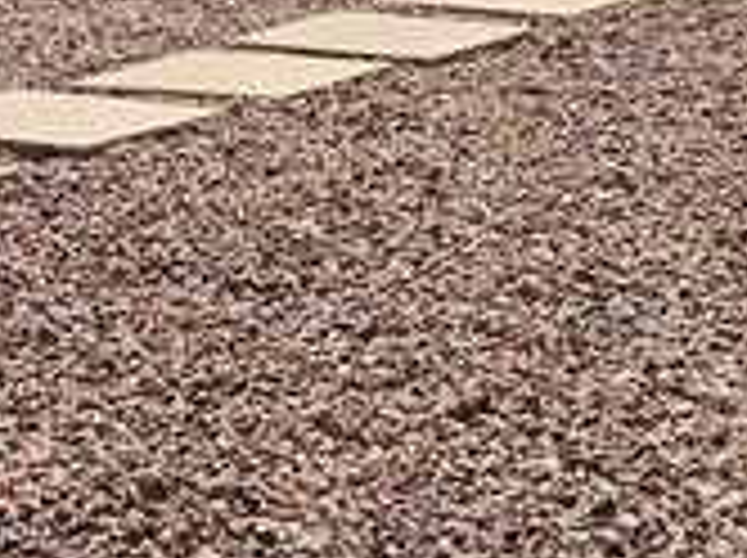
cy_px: -495
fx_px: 3060
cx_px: 378
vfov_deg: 9.8
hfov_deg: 13.9
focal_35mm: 142
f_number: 1.7
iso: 10
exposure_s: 1/937
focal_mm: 6.3
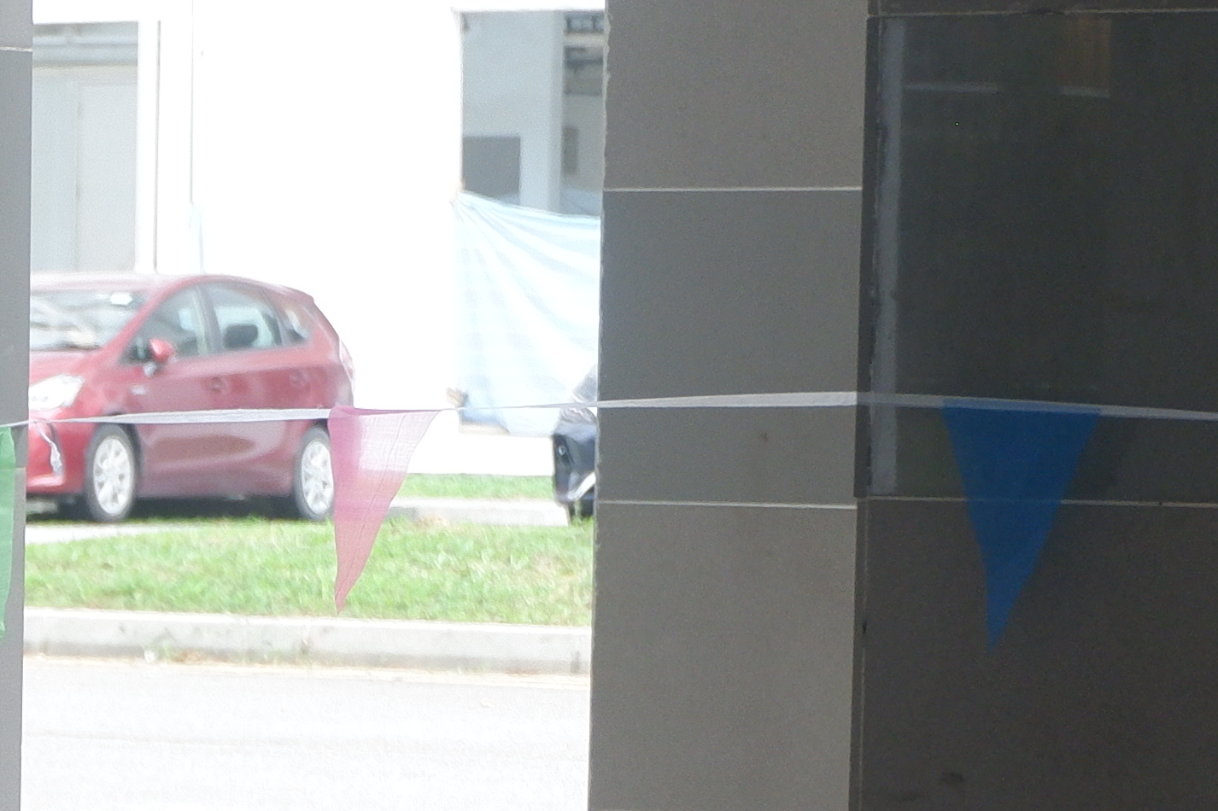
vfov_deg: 6.7
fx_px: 6832
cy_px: 1331
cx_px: -773
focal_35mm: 202
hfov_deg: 9.8
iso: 640
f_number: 5
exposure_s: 1/140
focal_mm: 32.5
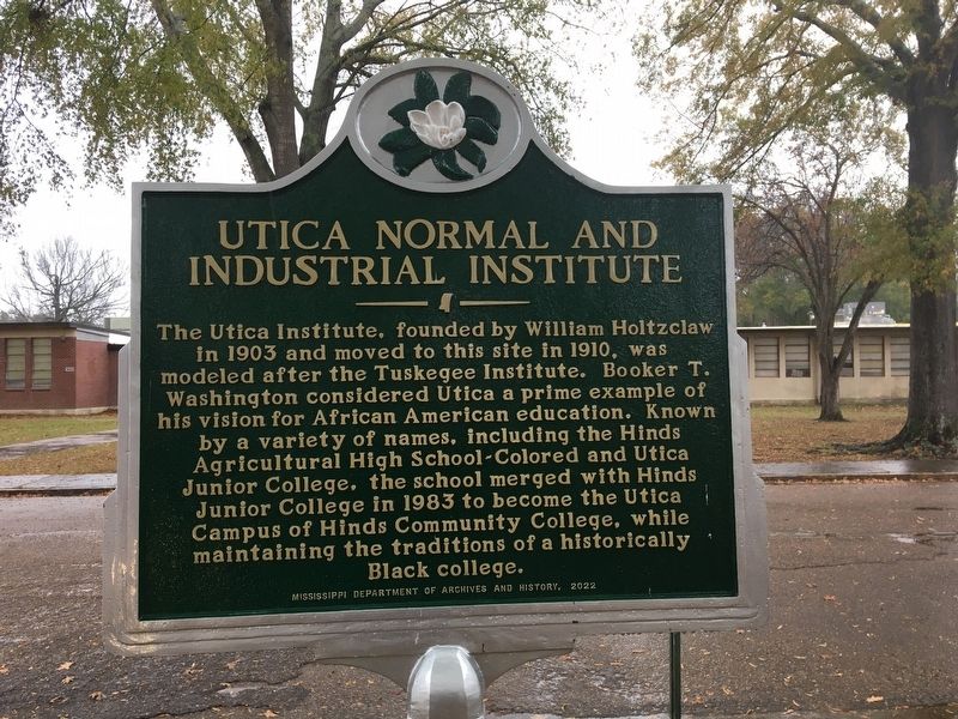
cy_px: 360
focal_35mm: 29
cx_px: 479
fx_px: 803
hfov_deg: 61.7
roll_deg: -0.4
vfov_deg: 48.2
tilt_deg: +1.1
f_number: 2.2
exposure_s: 1/40
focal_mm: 4.15
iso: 25
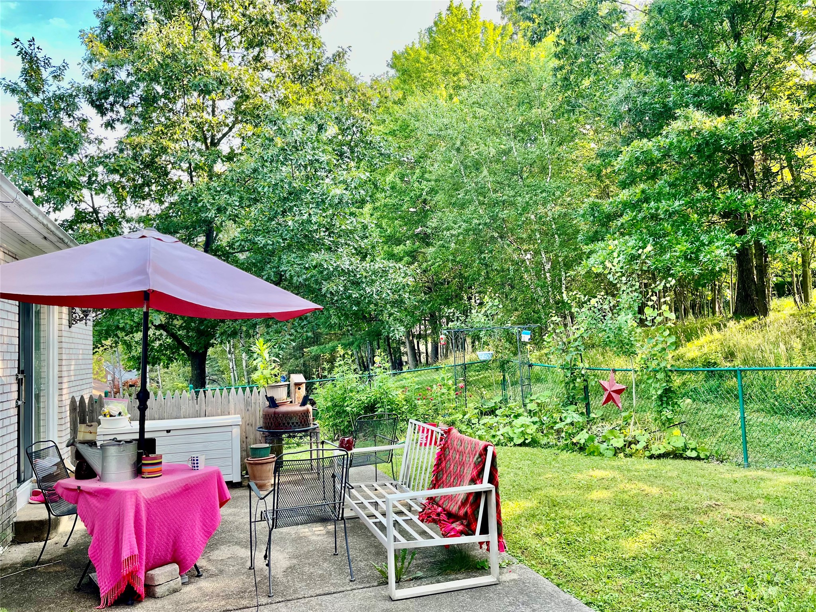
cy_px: 306
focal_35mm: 26
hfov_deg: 67.3
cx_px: 408
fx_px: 613
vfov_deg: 53.1
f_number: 1.6
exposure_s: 1/170
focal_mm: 5.1
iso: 40
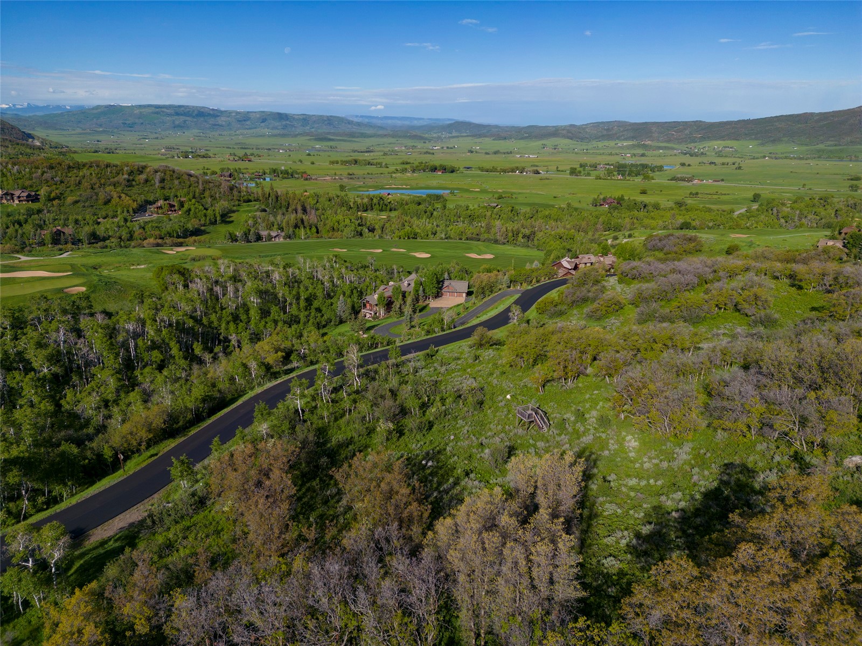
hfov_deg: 71.6
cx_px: 431
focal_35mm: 24
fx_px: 598
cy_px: 323
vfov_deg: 56.8
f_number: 1.7
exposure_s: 1/2000
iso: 120
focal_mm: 6.72
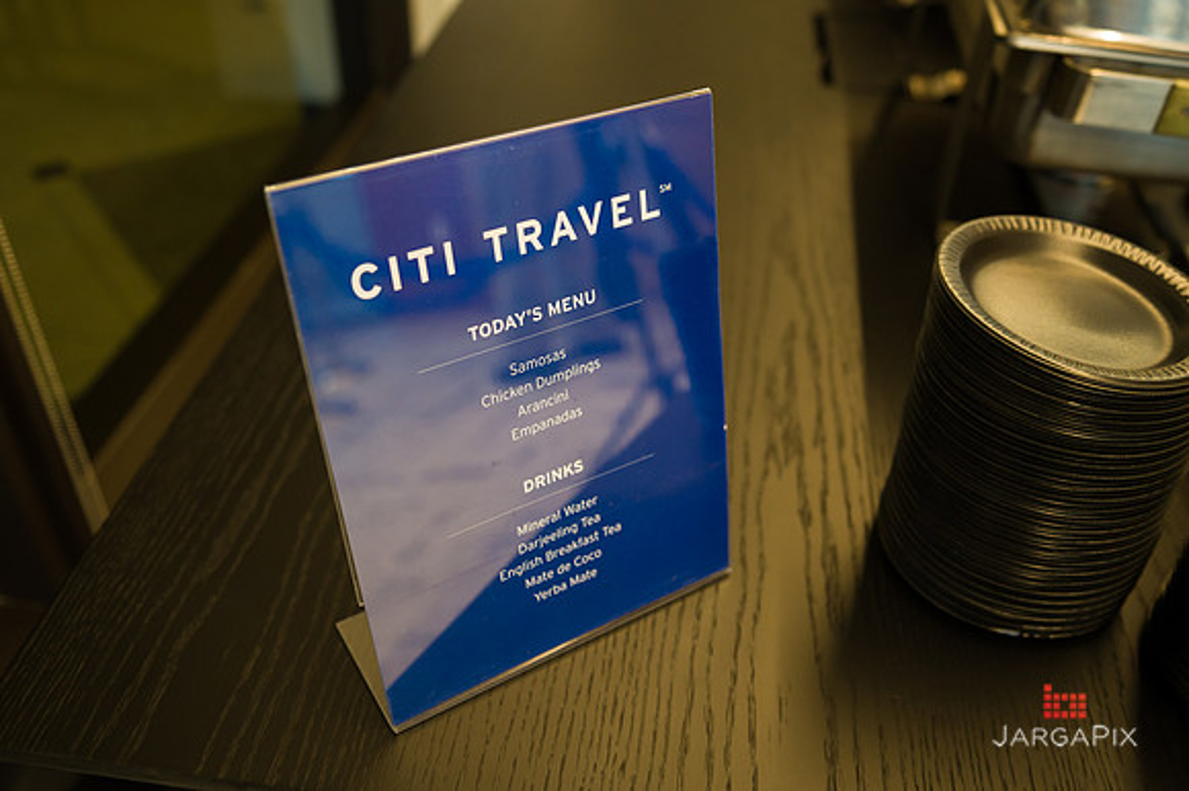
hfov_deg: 58.7
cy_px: 396
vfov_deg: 41.1
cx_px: 594
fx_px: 1056
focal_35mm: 32
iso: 1600
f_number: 4
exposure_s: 1/200
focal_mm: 32
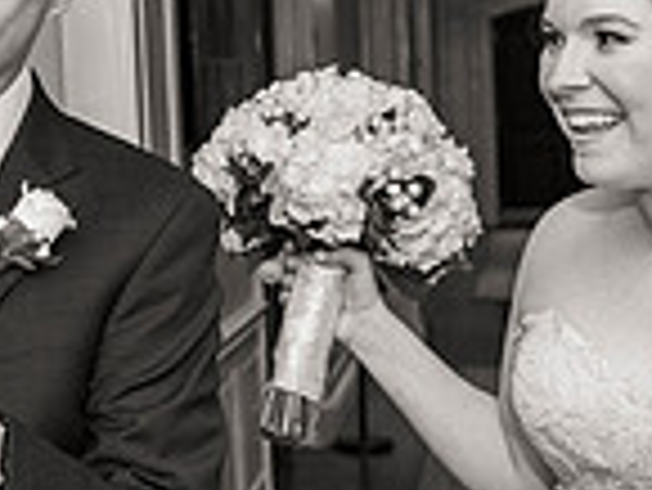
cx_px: -31
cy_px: 241
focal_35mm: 104
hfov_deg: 18.3
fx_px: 1960
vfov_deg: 14.3
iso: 800
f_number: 4
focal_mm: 27
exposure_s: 1/160
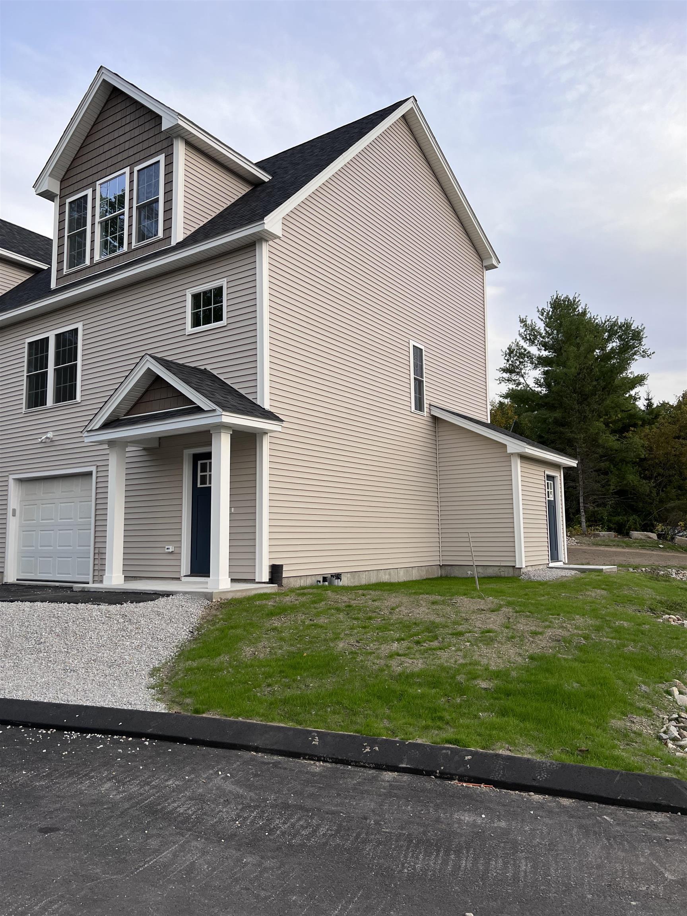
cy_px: 458
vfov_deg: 67.3
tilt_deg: +7.1
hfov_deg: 53.1
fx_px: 688
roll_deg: +0.1
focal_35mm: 26
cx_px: 344
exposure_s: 1/367
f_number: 1.5
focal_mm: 5.7
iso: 50
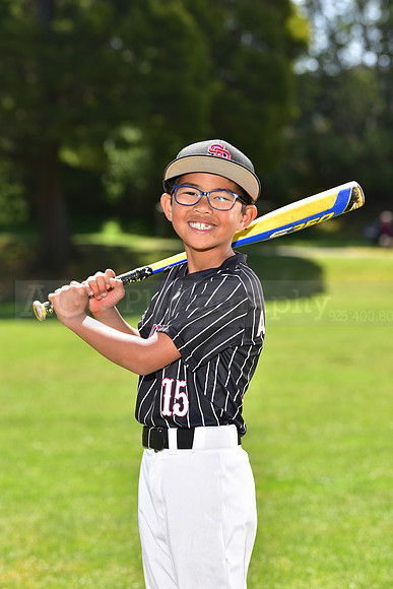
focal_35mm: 125
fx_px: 2045
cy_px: 294
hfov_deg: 11.0
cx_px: 196
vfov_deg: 16.4
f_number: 5
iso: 100
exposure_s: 1/250
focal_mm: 125
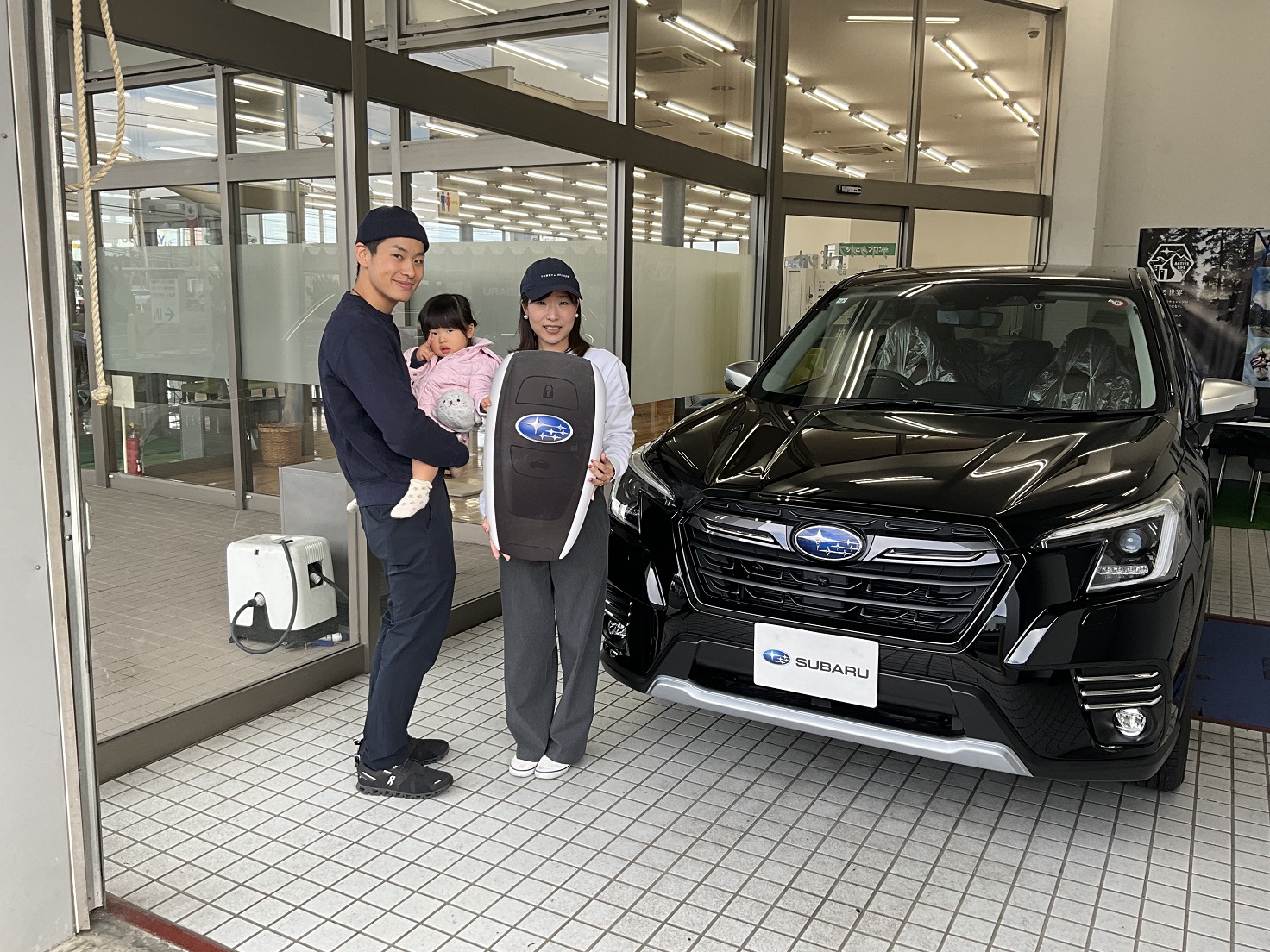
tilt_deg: -8.9
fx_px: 1064
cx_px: 635
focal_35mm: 29
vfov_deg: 48.2
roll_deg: -1.3
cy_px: 476
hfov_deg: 61.7
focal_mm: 3
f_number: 1.8
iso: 20
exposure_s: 1/100
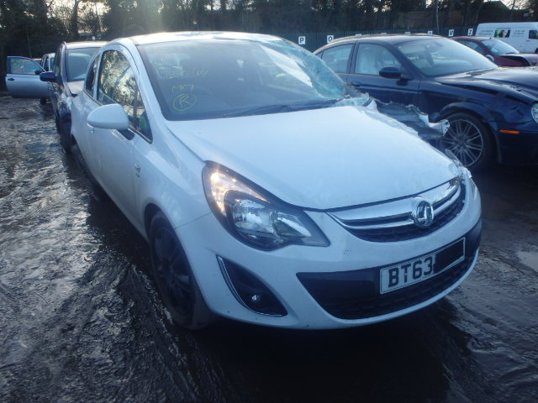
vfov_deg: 49.7
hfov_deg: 63.4
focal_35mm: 28
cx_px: 269
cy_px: 202
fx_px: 435
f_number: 3.9
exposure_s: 1/250
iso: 200
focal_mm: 5
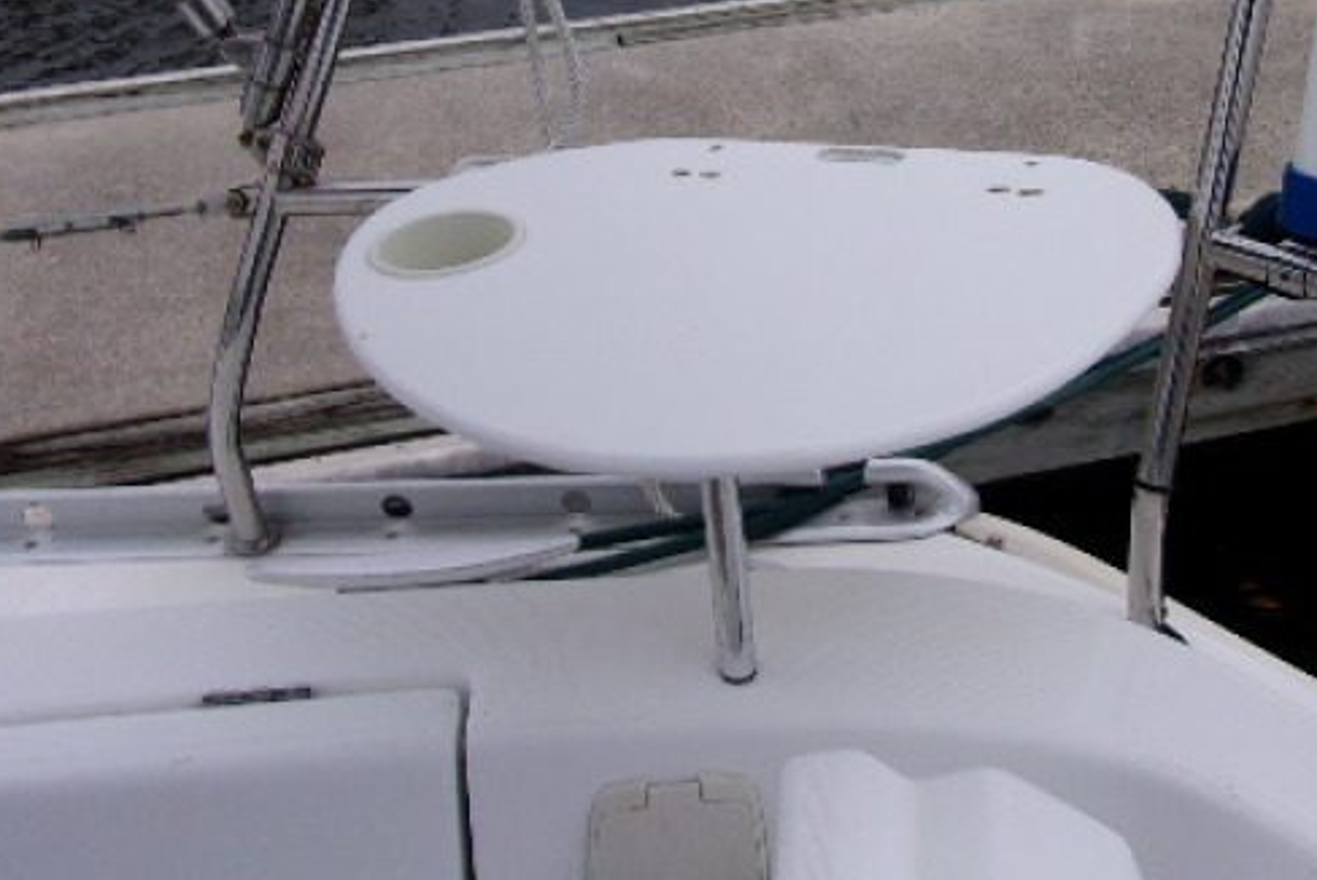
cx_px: 915
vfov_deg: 28.4
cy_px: 135
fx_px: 1684
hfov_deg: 41.9
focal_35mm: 46
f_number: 10.4
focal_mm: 4.9
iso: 80
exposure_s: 1/56
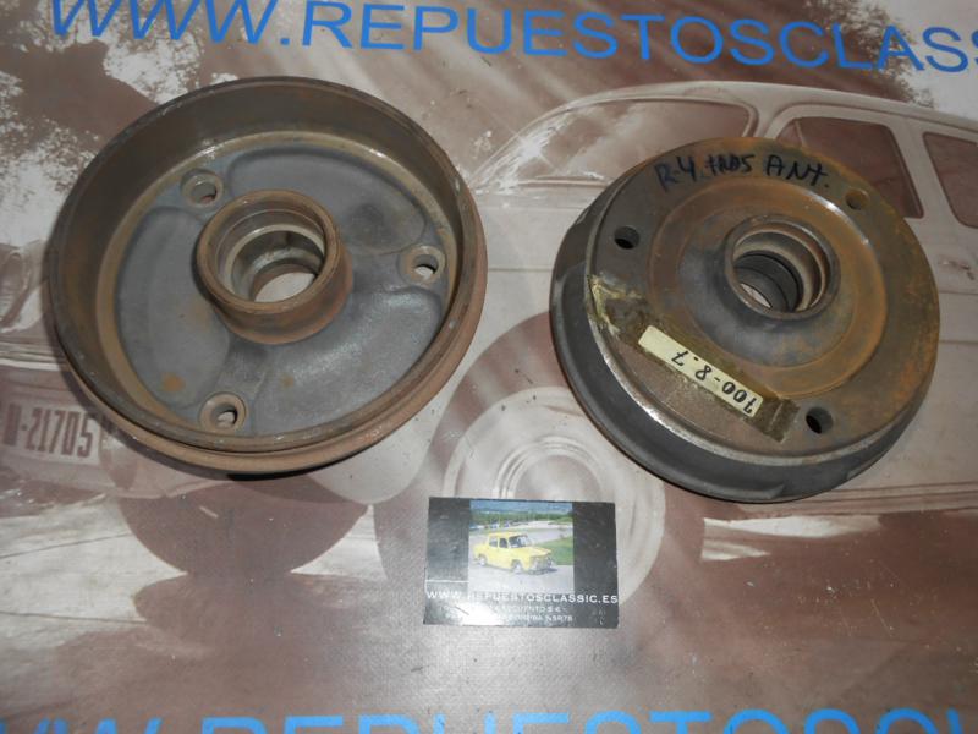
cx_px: 489
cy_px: 367
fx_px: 735
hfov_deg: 67.3
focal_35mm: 26
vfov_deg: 53.1
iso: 80
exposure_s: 1/25
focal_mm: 4.6
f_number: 3.5
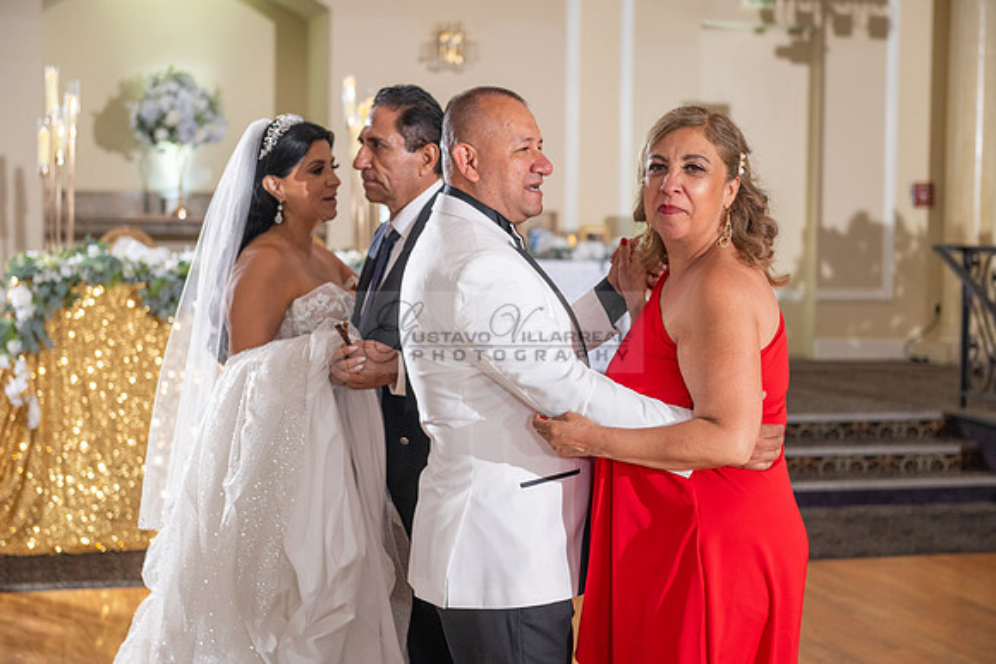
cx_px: 498
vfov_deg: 19.5
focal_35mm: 70
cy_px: 332
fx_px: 1937
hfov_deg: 28.8
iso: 800
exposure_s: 1/160
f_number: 4
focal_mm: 70
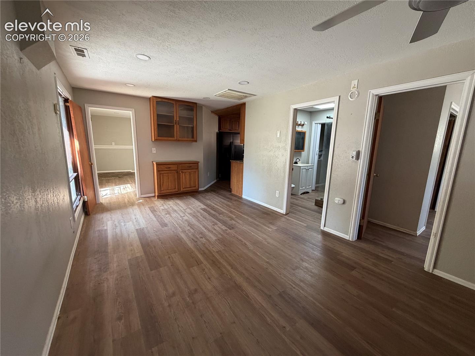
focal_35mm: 14
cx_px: 238
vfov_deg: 85.7
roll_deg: +0.9
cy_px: 178
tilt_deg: -10.1
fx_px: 192
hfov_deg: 102.1
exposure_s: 1/102
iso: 320
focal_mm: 2.22
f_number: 2.2
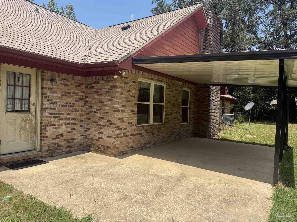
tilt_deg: +0.7
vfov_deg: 56.8
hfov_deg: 71.6
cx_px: 148
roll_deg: -2.6
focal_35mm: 24
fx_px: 206
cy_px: 111
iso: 80
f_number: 1.78
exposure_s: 1/4405
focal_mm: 6.76
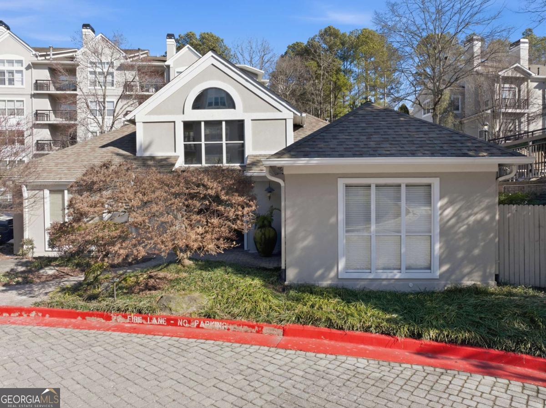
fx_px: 378
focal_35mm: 24
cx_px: 273
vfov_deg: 56.7
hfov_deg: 71.6
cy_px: 204
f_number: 2.8
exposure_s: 1/1600
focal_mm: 12.3
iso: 140
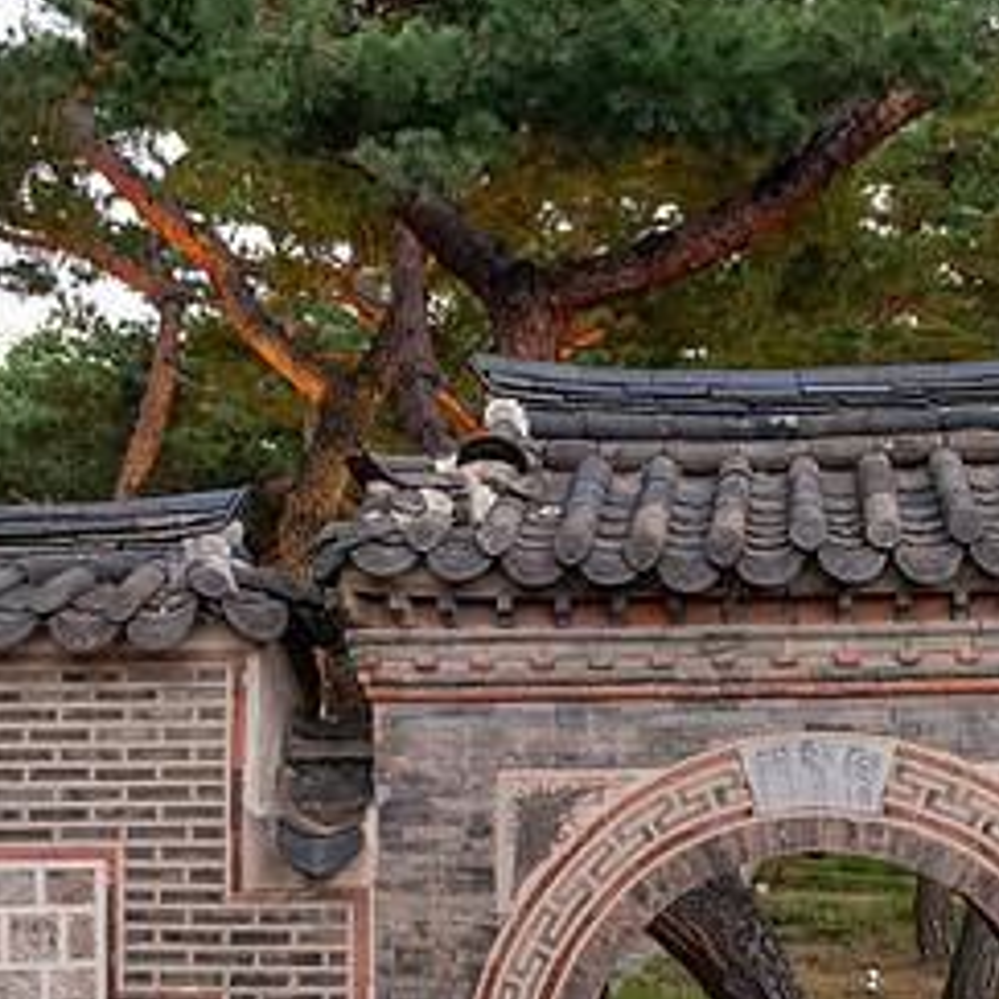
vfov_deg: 24.0
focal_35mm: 71
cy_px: 763
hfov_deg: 24.2
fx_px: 2318
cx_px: 695
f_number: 3.5
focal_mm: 35
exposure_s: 1/80
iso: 3200
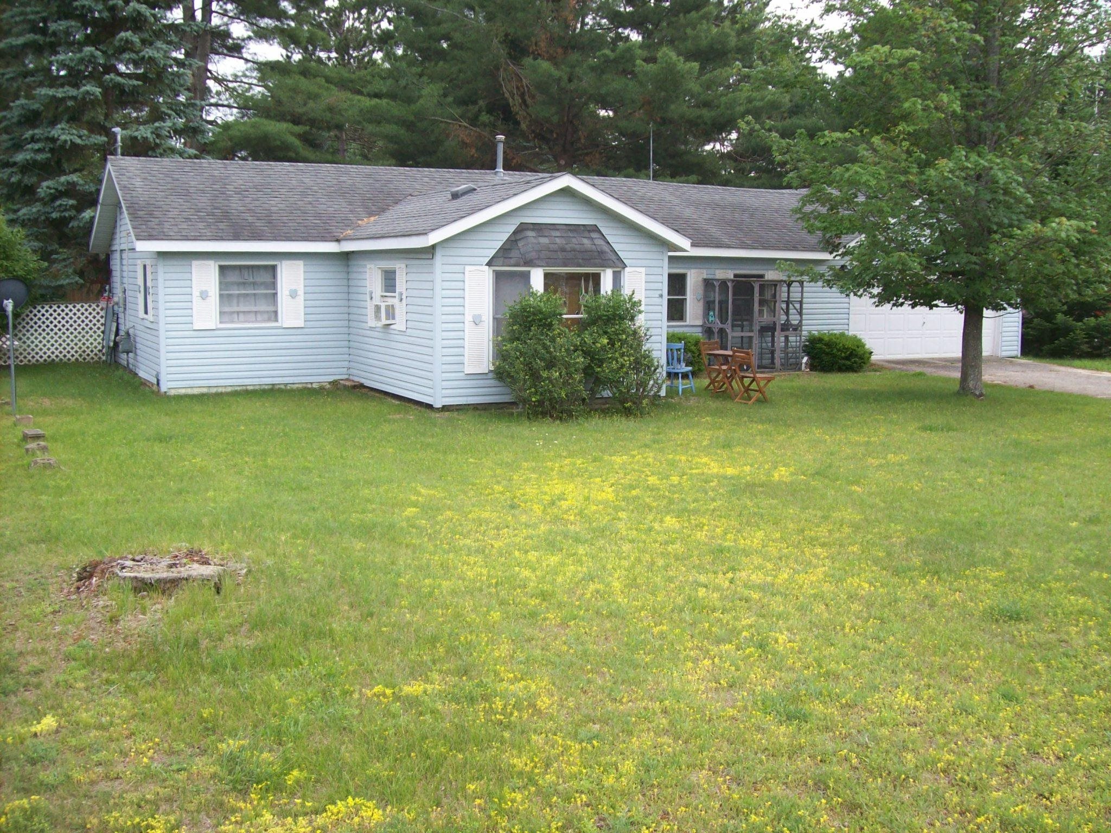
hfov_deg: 51.4
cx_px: 556
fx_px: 1155
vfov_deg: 39.7
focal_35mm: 36
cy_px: 416
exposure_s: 1/245
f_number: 2.7
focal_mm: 6
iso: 80
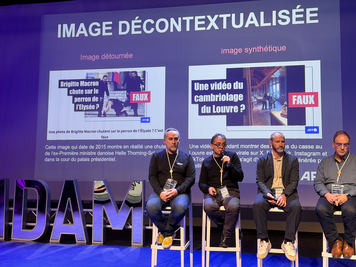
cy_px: 134
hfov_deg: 39.7
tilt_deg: +2.4
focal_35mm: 48
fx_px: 494
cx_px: 178
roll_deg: -0.4
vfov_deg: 30.3
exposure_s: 1/50
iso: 125
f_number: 1.78
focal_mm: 6.76
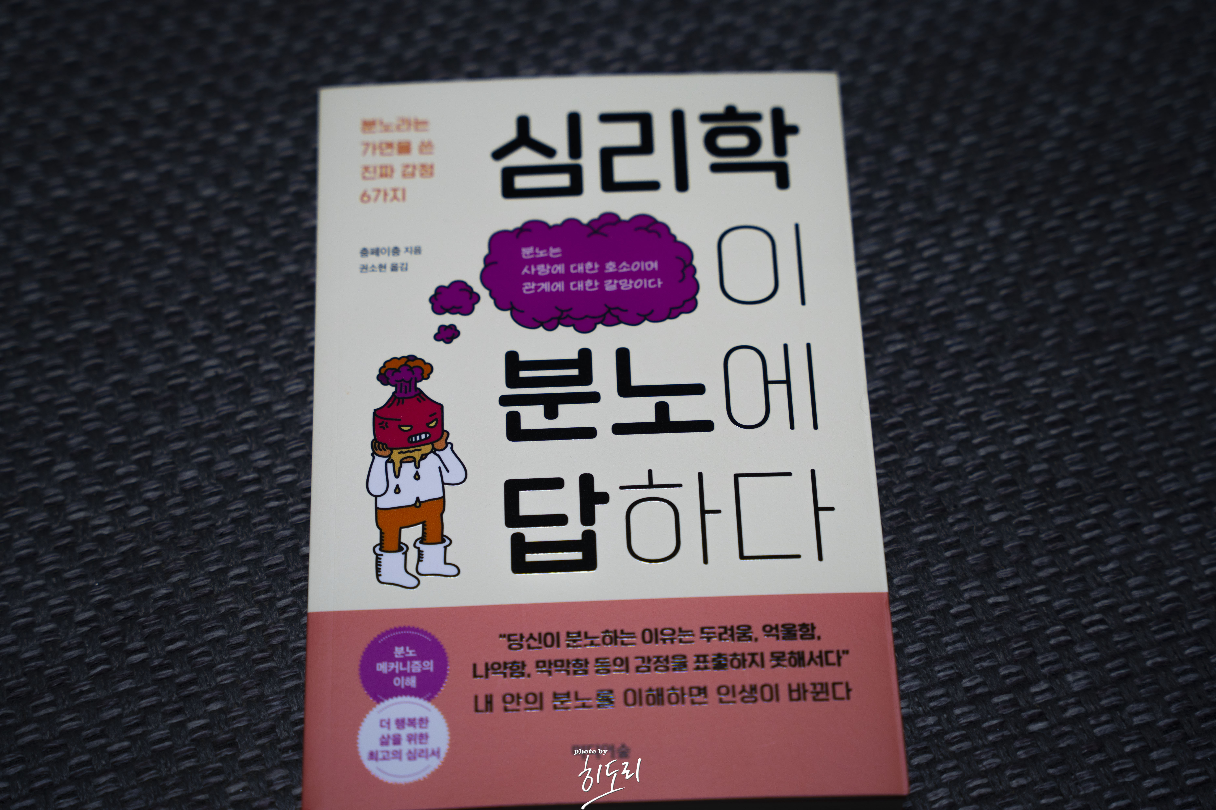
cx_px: 608
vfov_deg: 19.5
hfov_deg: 28.8
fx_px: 2364
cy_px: 405
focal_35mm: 70
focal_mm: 70
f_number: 3.2
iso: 125
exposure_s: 1/100
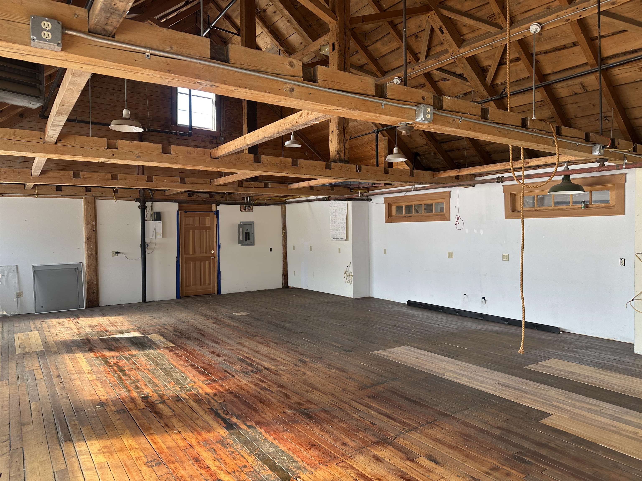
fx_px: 445
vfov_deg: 56.8
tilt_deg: -3.1
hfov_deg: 71.6
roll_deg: +1.6
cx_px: 321
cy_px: 240
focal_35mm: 24
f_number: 1.78
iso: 80
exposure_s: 1/130
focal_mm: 6.86
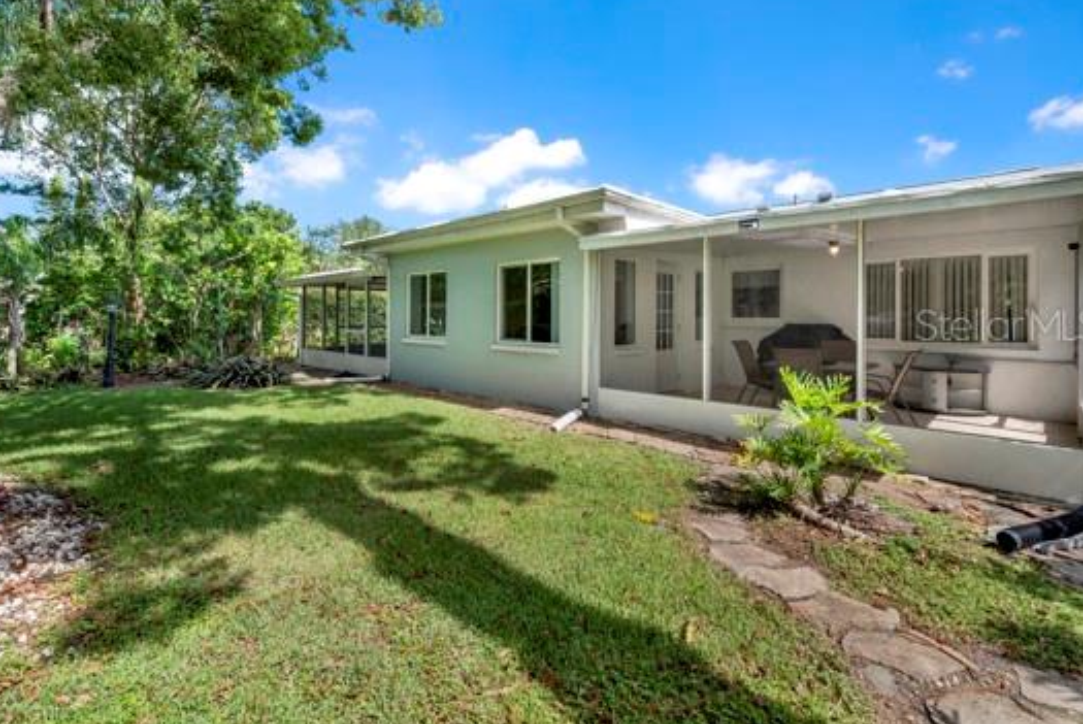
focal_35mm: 16
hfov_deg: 96.4
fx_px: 482
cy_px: 325
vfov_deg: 73.6
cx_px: 491
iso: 250
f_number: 7.1
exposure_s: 1/500
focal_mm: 14
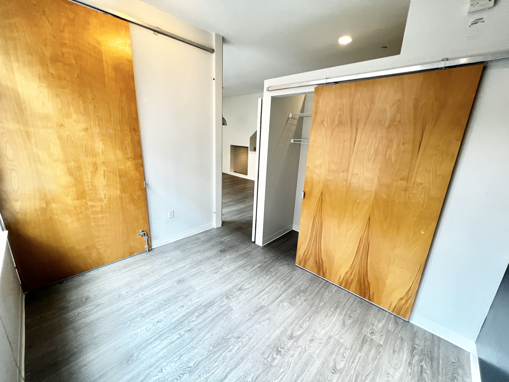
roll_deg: -2.5
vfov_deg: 89.9
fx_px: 191
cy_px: 191
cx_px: 254
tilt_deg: -16.5
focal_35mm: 13
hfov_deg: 106.2
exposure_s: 1/60
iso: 160
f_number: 1.8
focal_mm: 1.57
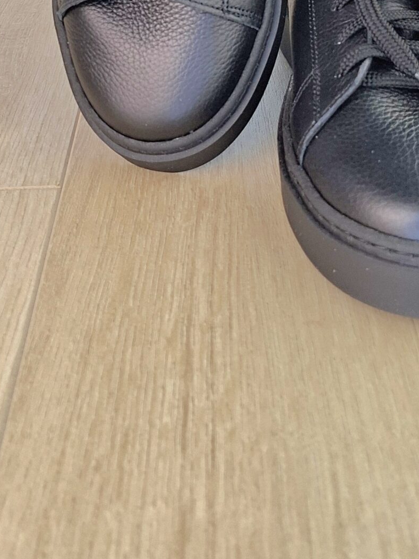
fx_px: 903
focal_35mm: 56
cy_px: -54
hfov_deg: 26.1
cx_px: 208
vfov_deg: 30.7
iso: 50
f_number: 1.8
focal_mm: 5.54
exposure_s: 1/204
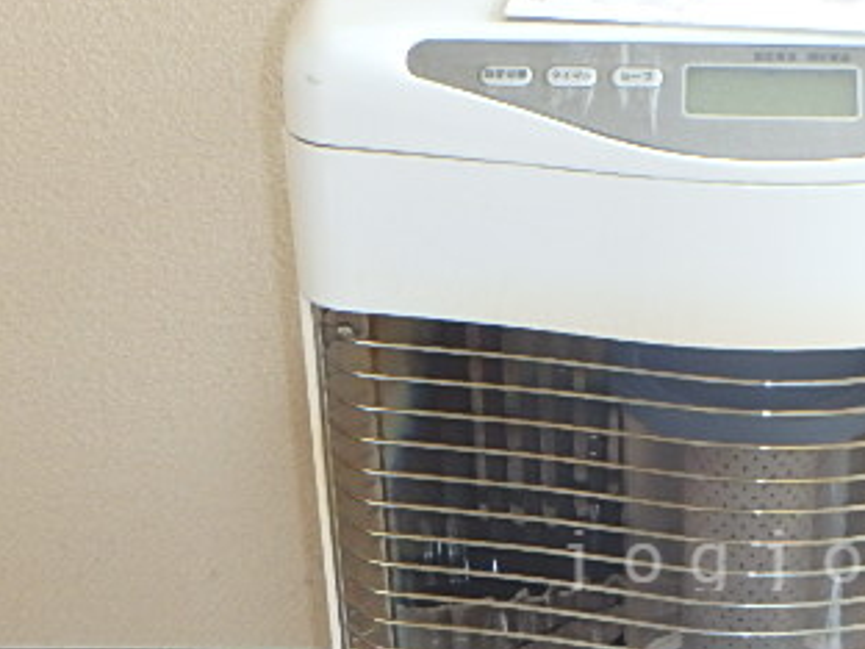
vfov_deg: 18.2
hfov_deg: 23.9
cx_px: 751
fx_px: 1999
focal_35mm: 80
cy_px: 557
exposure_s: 1/40
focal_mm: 6.9
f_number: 5.1
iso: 400
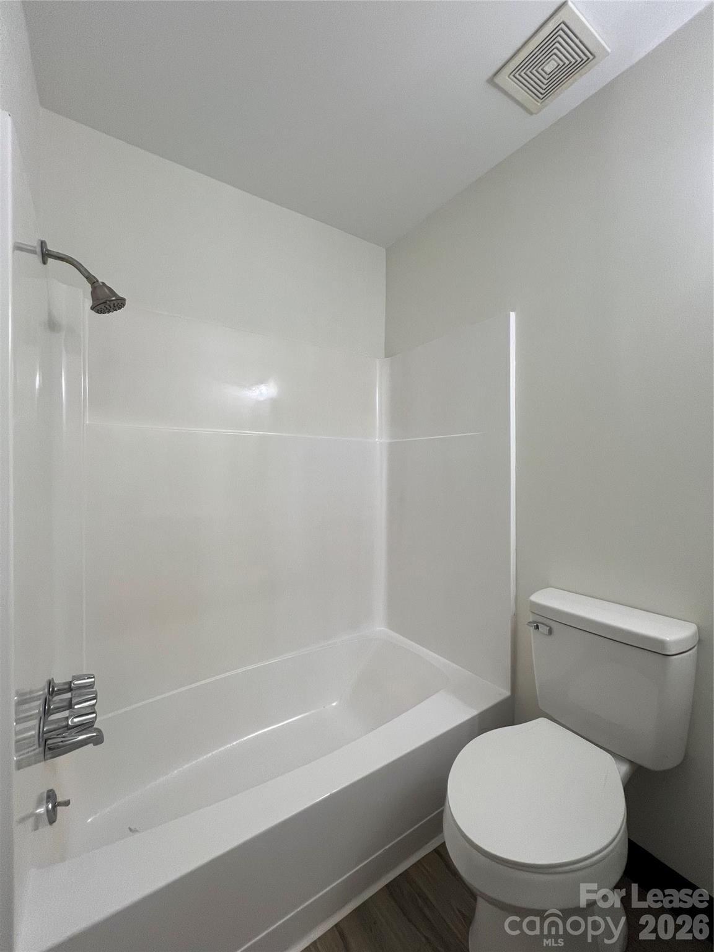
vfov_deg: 106.2
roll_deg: -0.4
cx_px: 357
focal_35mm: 13
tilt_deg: -0.2
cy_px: 476
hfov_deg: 89.9
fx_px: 358
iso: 160
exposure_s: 1/120
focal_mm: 1.57
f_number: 1.8
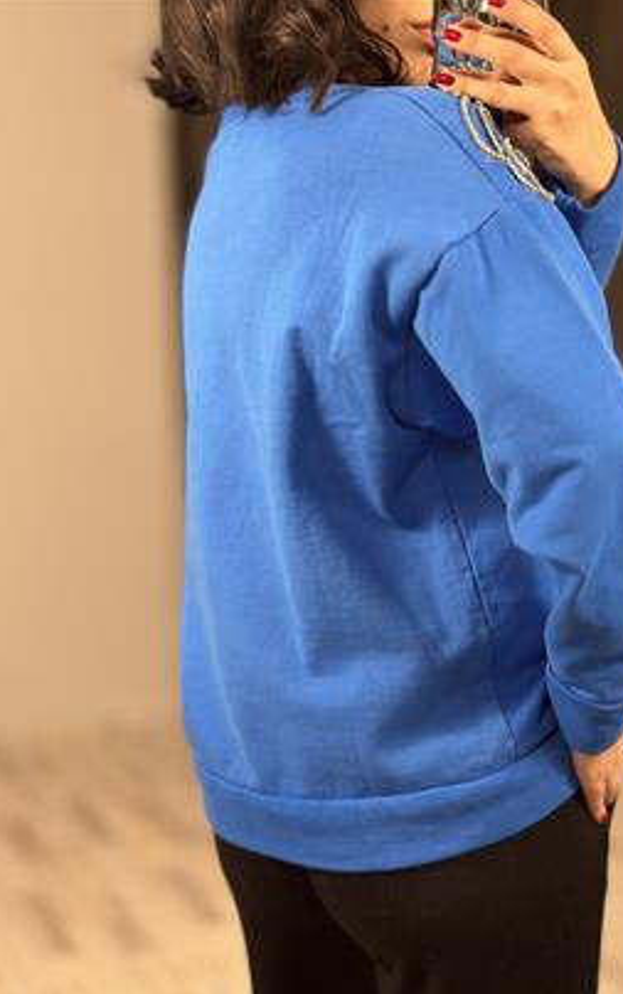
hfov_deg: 24.9
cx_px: 330
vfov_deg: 38.8
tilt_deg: -33.8
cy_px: 503
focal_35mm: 52
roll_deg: +1.8
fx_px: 1411
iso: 200
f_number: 1.78
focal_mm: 6.86
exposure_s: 1/100
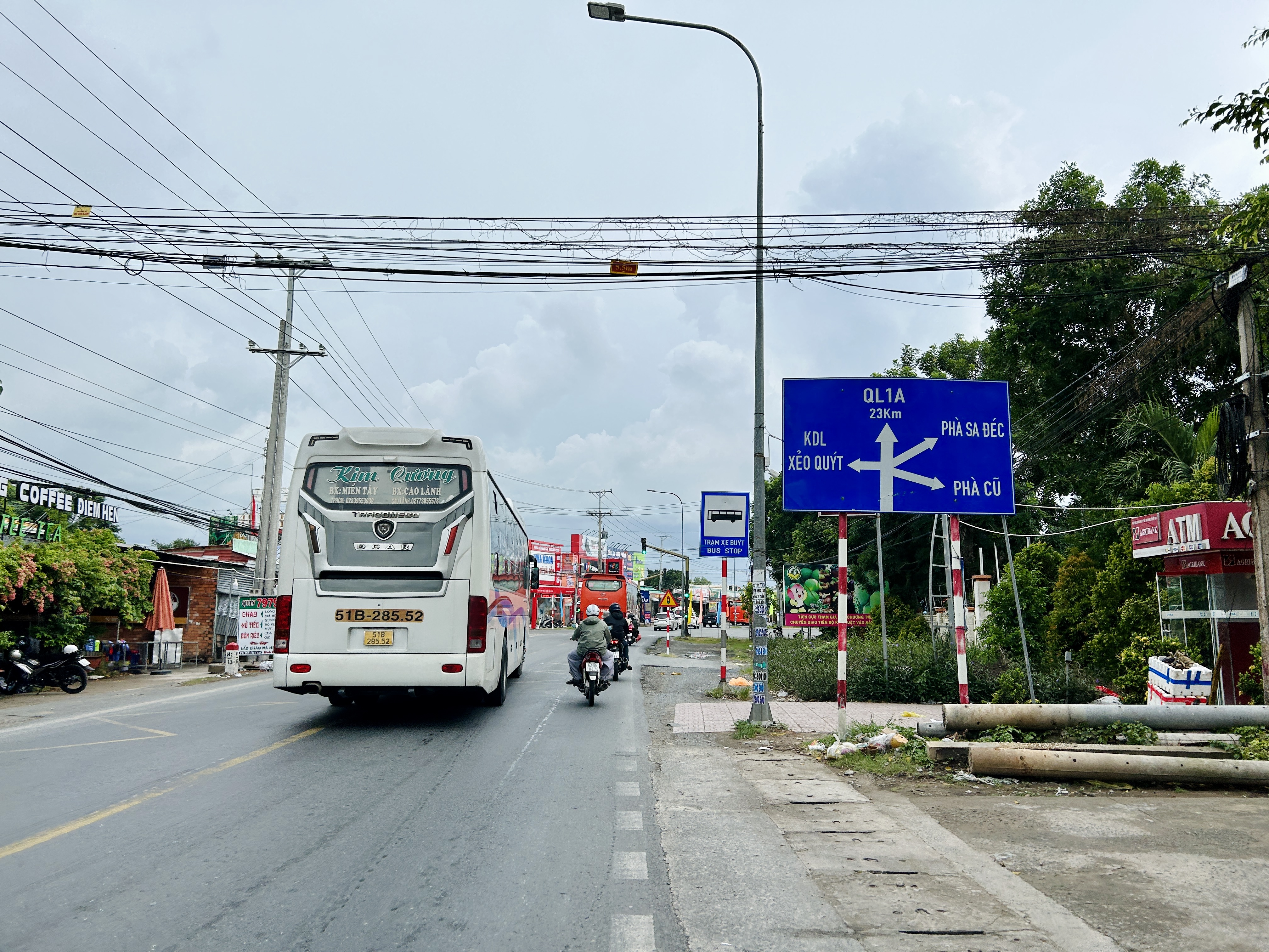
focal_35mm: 26
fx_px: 953
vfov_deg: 53.1
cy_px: 476
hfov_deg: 67.3
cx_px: 634
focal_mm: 5.7
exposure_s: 1/1029
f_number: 1.5
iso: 50
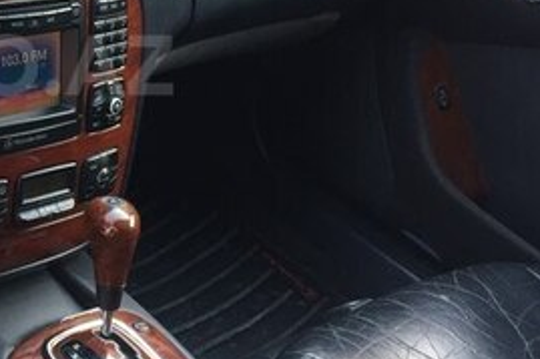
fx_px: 1109
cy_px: 65
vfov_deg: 18.2
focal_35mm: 74
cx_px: -32
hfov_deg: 25.6
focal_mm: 4.15
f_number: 2.2
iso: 32
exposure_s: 1/33
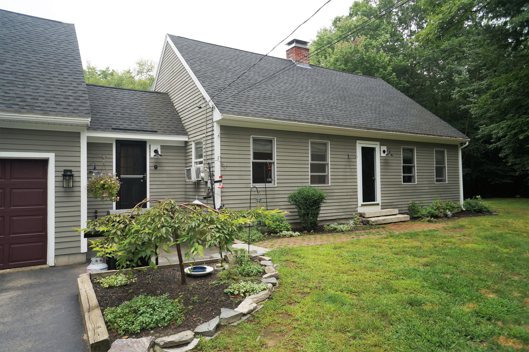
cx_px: 264
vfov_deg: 53.0
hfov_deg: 73.8
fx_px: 352
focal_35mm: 24
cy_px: 176
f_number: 4.5
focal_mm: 16
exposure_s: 1/80
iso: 100
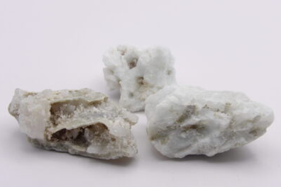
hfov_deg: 16.1
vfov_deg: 10.8
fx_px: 991
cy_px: 106
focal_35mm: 127
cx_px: 140
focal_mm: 21.7
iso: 200
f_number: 4.2
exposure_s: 1/60
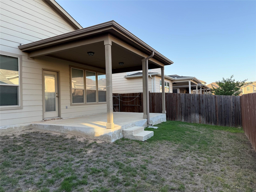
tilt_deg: +1.8
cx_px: 128
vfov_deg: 56.8
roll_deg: +1.8
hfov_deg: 71.6
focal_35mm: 24
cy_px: 96
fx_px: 177
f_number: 1.78
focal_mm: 6.76
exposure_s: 1/796
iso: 100
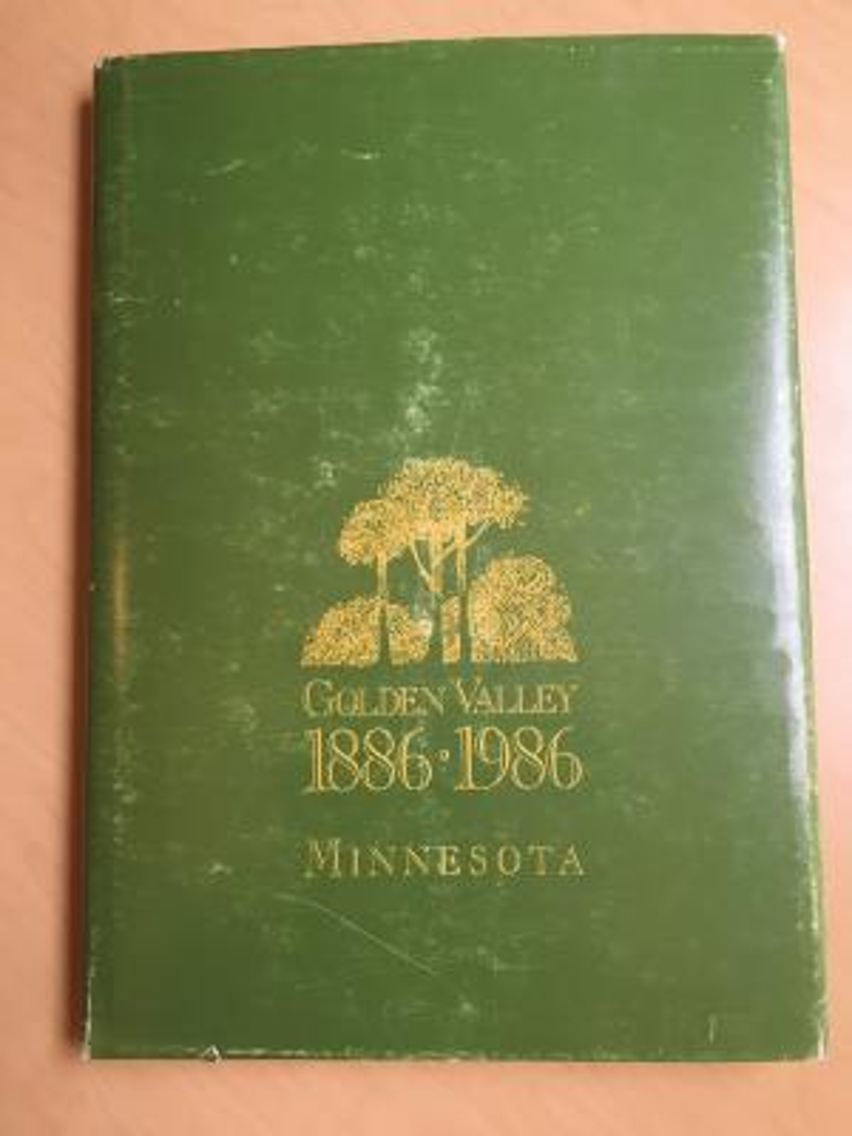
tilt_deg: -86.0
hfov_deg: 48.2
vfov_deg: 61.7
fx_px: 952
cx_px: 426
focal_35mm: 29
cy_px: 568
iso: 50
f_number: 2.2
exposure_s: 1/30
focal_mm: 4.15
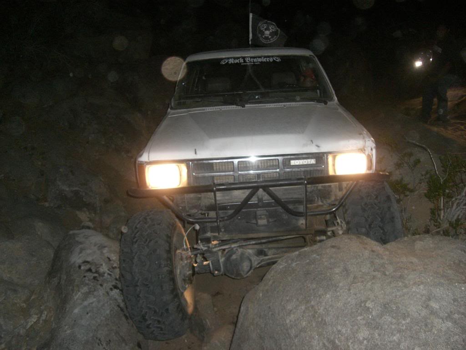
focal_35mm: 38
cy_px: 175
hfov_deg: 49.0
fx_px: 512
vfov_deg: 37.7
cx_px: 233
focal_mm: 6.2
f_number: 2.7
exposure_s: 1/60
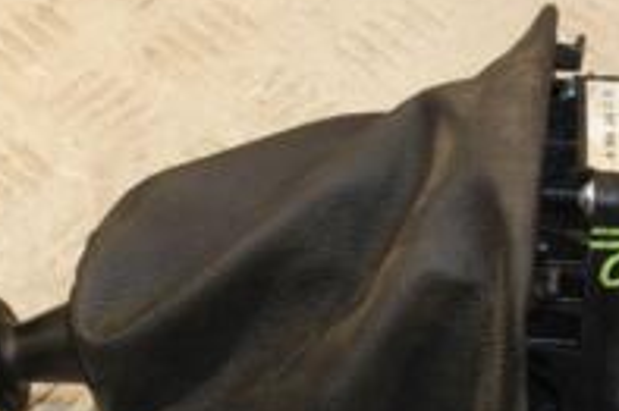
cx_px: 594
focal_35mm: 137
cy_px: 276
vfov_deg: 10.0
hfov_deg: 14.8
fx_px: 2354
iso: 800
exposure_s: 1/200
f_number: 6.3
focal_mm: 30
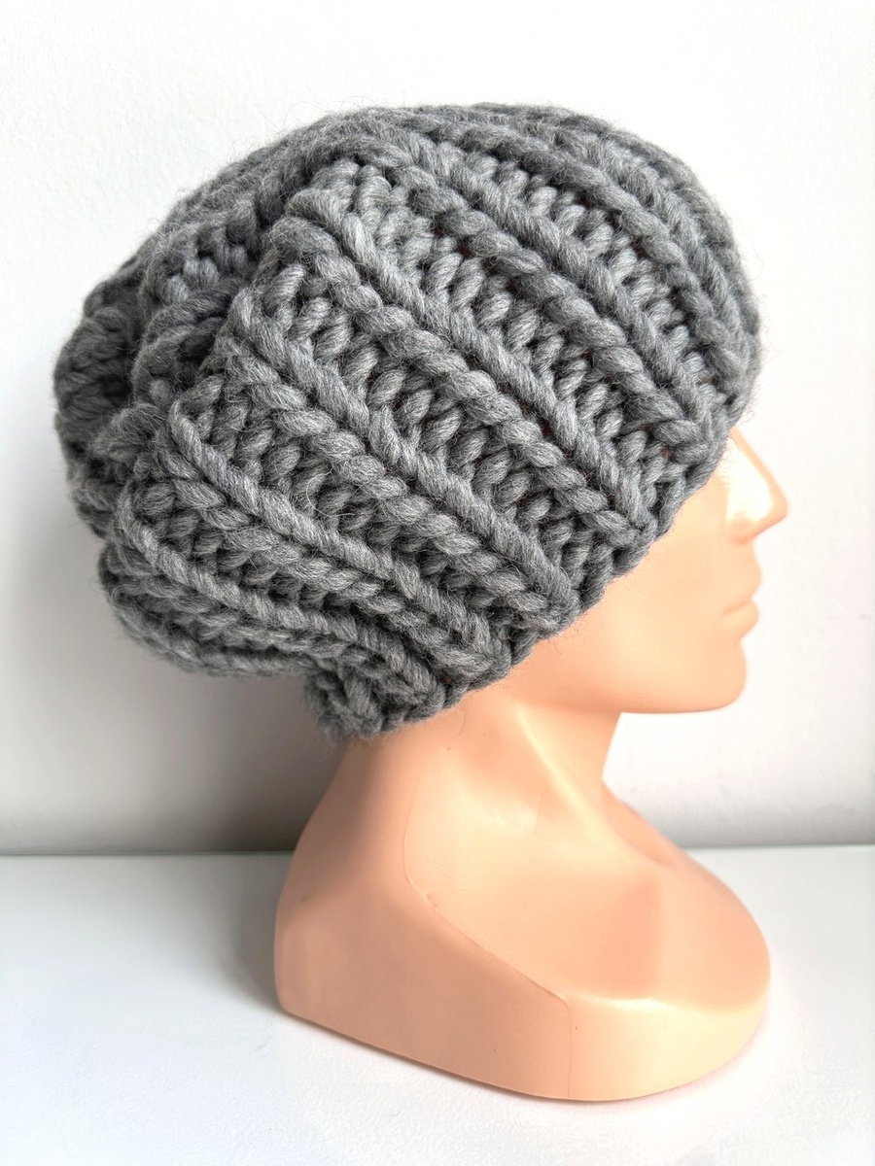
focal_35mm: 24
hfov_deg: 56.8
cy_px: 583
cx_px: 438
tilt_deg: -6.0
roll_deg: -0.2
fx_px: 809
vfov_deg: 71.6
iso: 160
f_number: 1.78
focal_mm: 6.86
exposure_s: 1/60
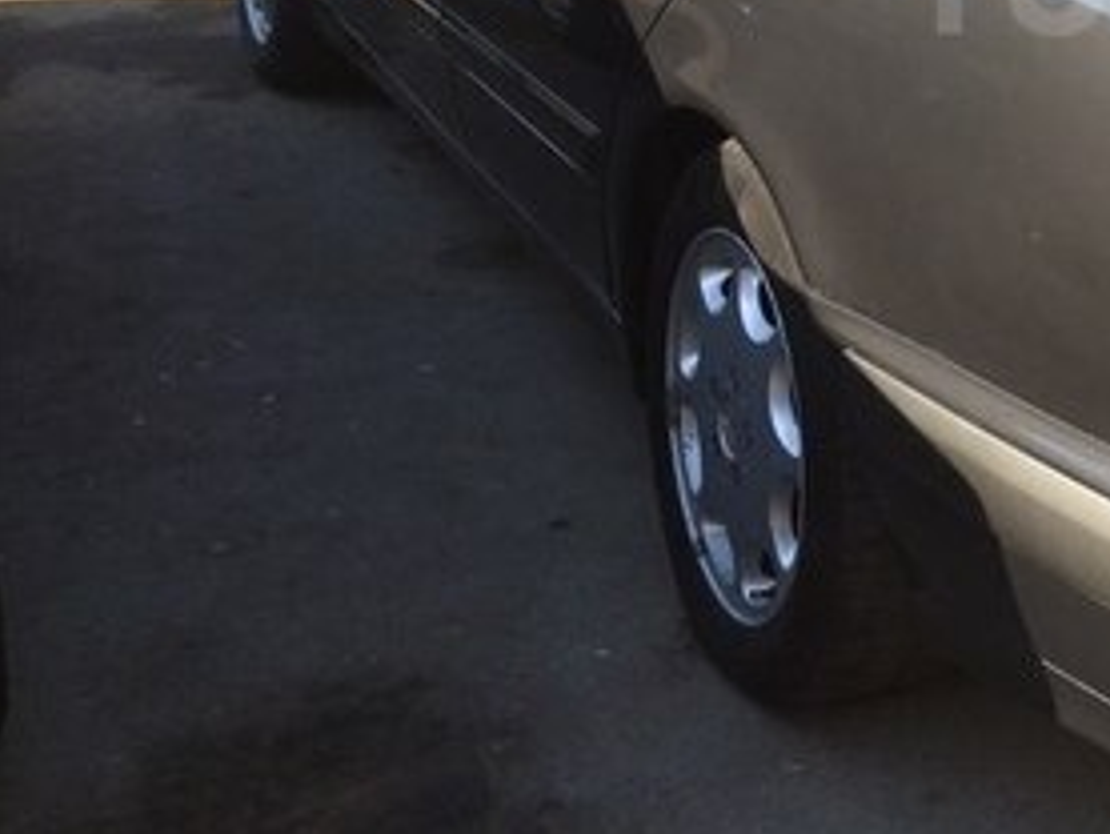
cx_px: 1314
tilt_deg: -14.0
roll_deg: -2.0
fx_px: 2214
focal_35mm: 69
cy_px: -26
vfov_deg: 20.5
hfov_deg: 25.4
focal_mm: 4.15
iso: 32
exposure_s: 1/586
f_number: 2.2
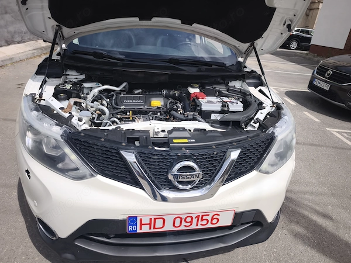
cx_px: 176
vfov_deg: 58.9
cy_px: 132
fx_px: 233
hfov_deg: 73.9
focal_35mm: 23
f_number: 1.6
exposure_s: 1/2421
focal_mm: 6.57
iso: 50
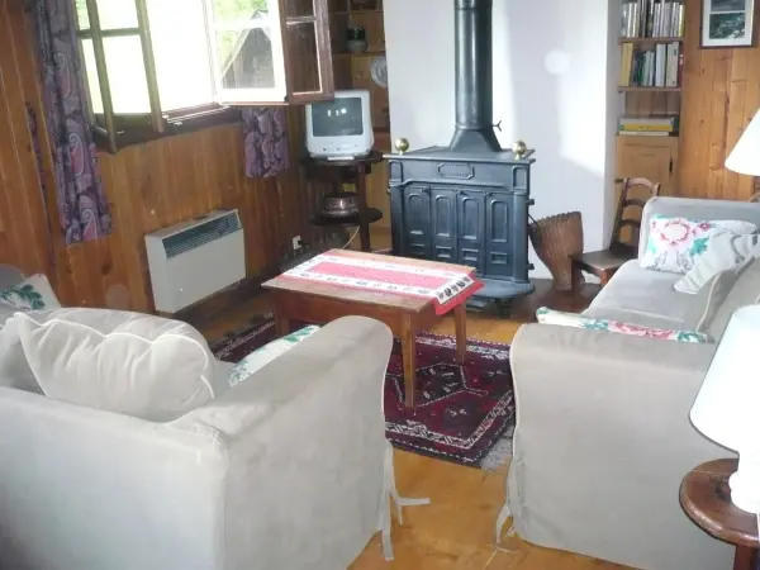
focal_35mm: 35
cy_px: 285
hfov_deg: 52.6
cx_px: 380
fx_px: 768
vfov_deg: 40.7
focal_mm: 5.8
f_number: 2.8
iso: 640
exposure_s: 1/30
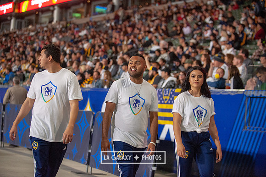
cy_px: 88
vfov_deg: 15.9
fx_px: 635
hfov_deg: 23.7
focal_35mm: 86
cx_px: 133
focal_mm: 86
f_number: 2.8
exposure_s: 1/1250
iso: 3200
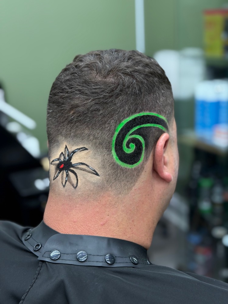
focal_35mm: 48
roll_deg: +2.3
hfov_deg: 30.3
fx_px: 422
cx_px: 114
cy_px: 152
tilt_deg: -17.3
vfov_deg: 39.7
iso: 80
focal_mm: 6.76
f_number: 1.78
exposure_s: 1/120
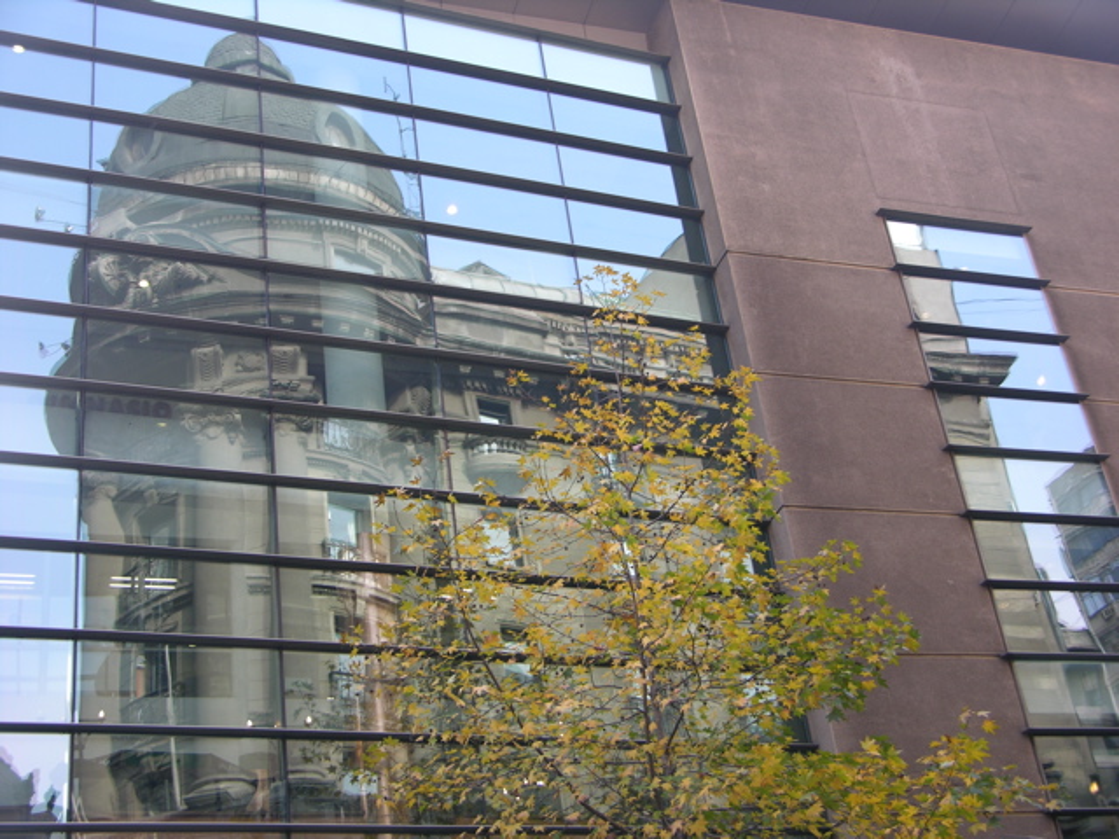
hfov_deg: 35.5
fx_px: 1746
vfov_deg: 27.0
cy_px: 420
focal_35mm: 54
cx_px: 560
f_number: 3.1
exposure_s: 1/65.9
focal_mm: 13.7
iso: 50
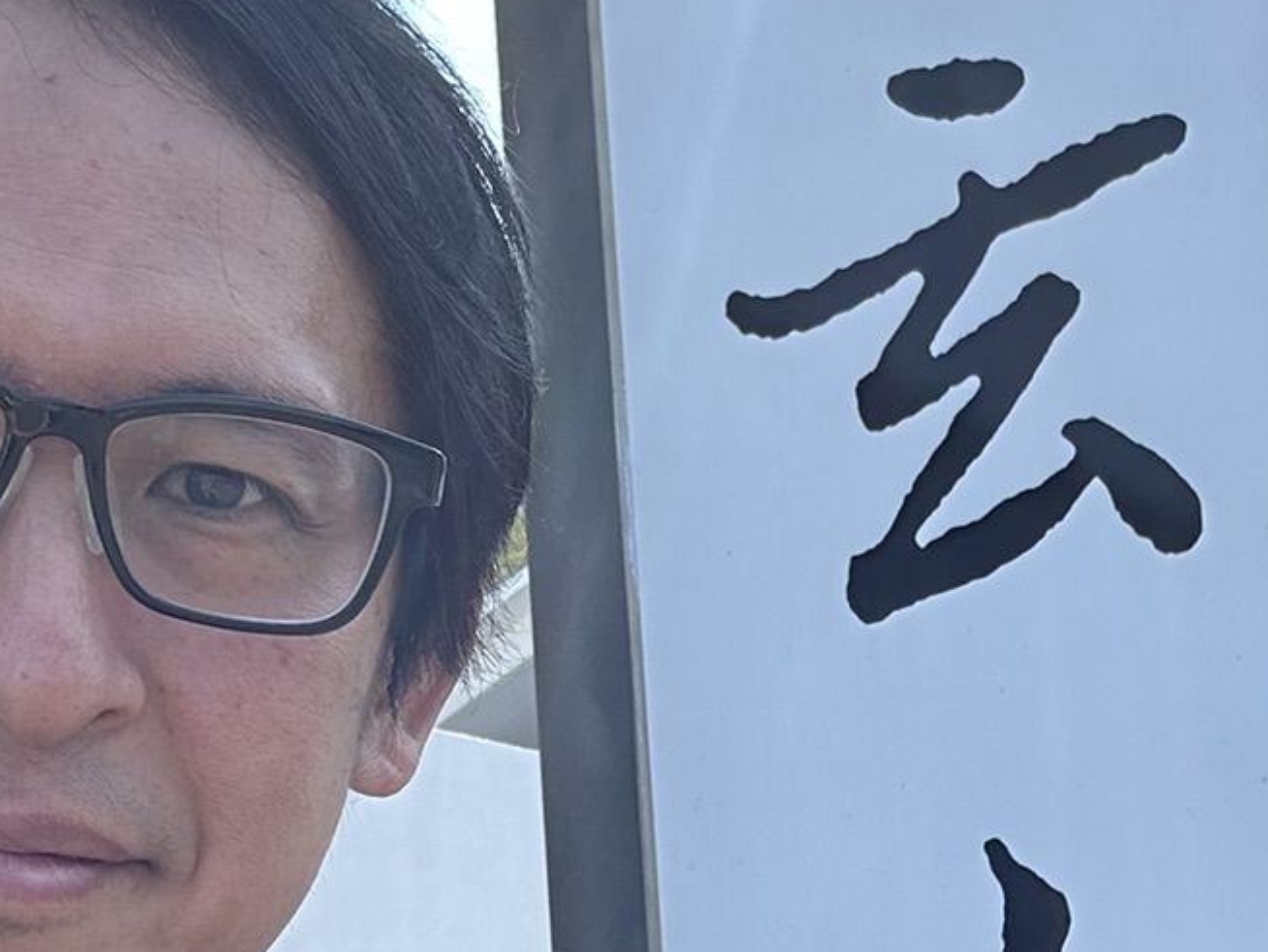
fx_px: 2638
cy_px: 746
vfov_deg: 20.3
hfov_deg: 27.0
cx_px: 768
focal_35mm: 72
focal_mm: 2.69
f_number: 1.9
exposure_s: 1/470
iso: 25
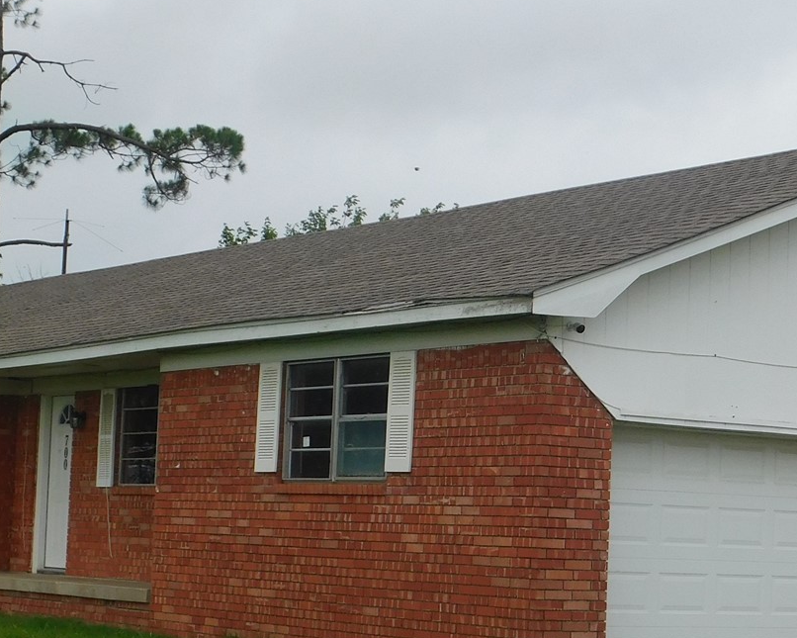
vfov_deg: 16.5
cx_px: 503
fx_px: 2194
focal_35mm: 93
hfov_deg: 20.5
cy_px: 381
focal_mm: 7.1
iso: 125
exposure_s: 1/640
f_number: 3.6
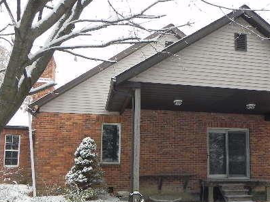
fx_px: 328
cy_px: 133
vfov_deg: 34.1
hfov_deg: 44.3
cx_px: 173
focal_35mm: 42
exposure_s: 1/310
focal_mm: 4.6
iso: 224
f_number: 5.6
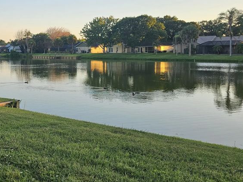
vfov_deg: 34.2
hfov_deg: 41.9
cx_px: 34
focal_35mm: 42
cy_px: 66
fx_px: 295
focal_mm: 6.3
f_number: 1.7
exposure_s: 1/180
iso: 16
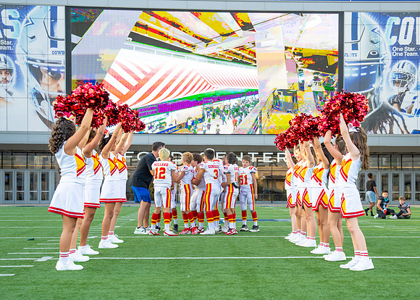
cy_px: 195
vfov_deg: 20.1
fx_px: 844
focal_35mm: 71
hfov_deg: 27.9
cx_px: 238
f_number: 3.5
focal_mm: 50.8
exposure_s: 1/1250
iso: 1000
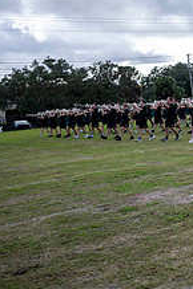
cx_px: 330
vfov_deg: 31.1
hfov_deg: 17.7
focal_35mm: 64
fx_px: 515
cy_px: 89
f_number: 2.8
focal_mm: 24
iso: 125
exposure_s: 1/1250
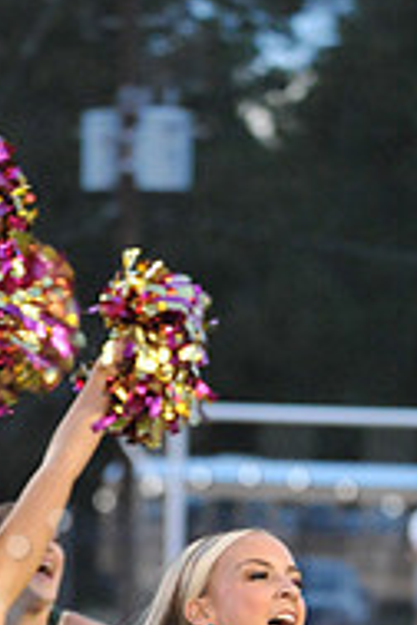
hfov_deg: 3.0
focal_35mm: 460
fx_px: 7992
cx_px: 242
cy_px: 860
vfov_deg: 4.5
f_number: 5.6
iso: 4000
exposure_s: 1/200
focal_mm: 150
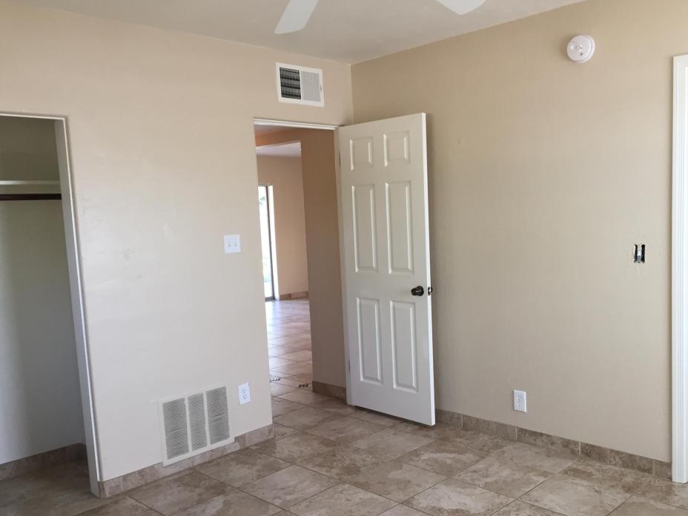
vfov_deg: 44.1
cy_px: 280
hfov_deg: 56.8
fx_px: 636
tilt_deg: -6.0
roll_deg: +1.6
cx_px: 368
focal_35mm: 32
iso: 32
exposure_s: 1/30
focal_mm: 4.15
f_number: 2.2
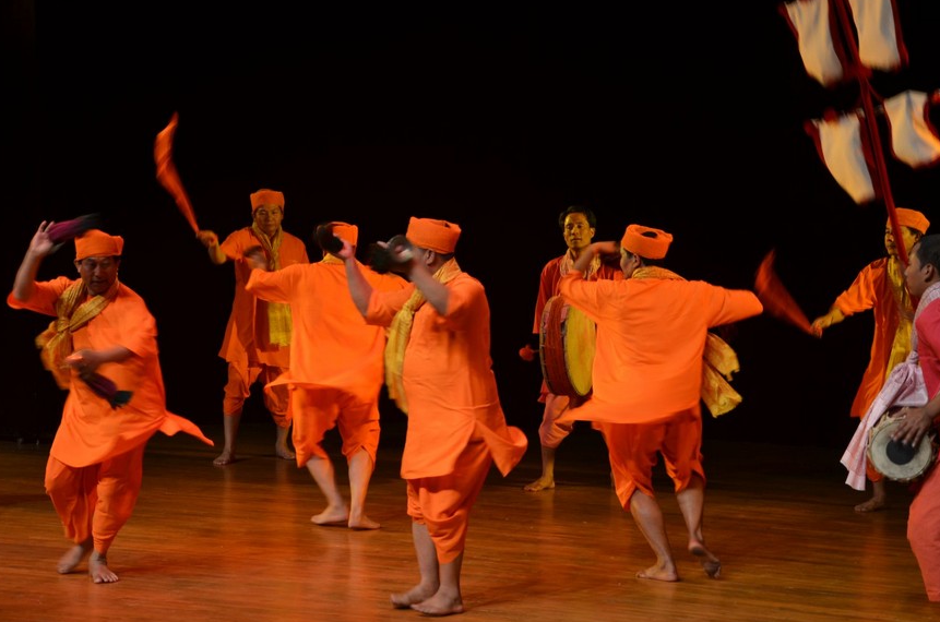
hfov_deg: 20.2
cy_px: 298
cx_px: 428
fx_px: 2631
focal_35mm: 101
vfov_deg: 13.5
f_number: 5
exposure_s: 1/60
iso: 400
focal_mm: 58
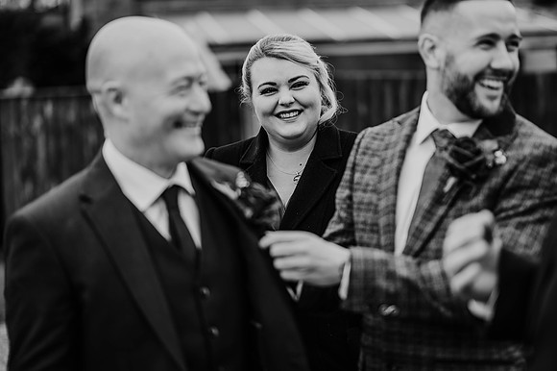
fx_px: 1314
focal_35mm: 85
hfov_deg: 23.9
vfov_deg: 16.1
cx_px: 278
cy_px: 186
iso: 100
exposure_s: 1/400
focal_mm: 85
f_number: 1.8
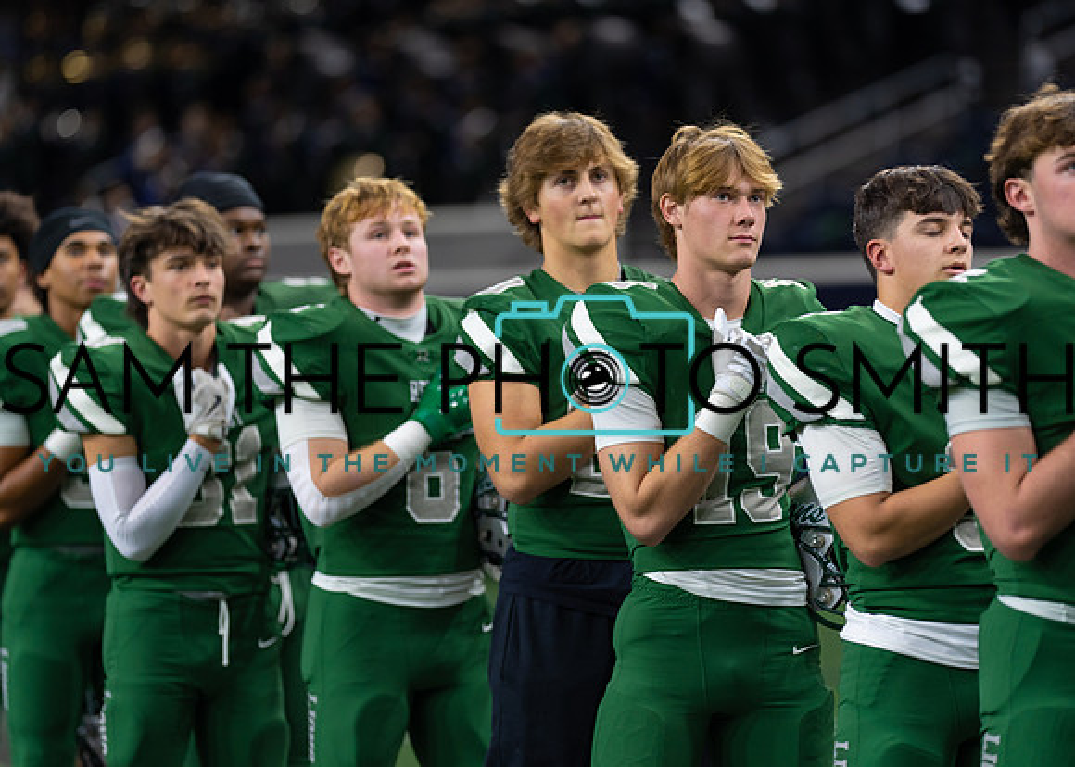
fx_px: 4318
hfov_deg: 14.2
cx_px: 538
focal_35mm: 141
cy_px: 384
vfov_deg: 10.2
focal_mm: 135
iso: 500
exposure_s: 1/400
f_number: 1.8
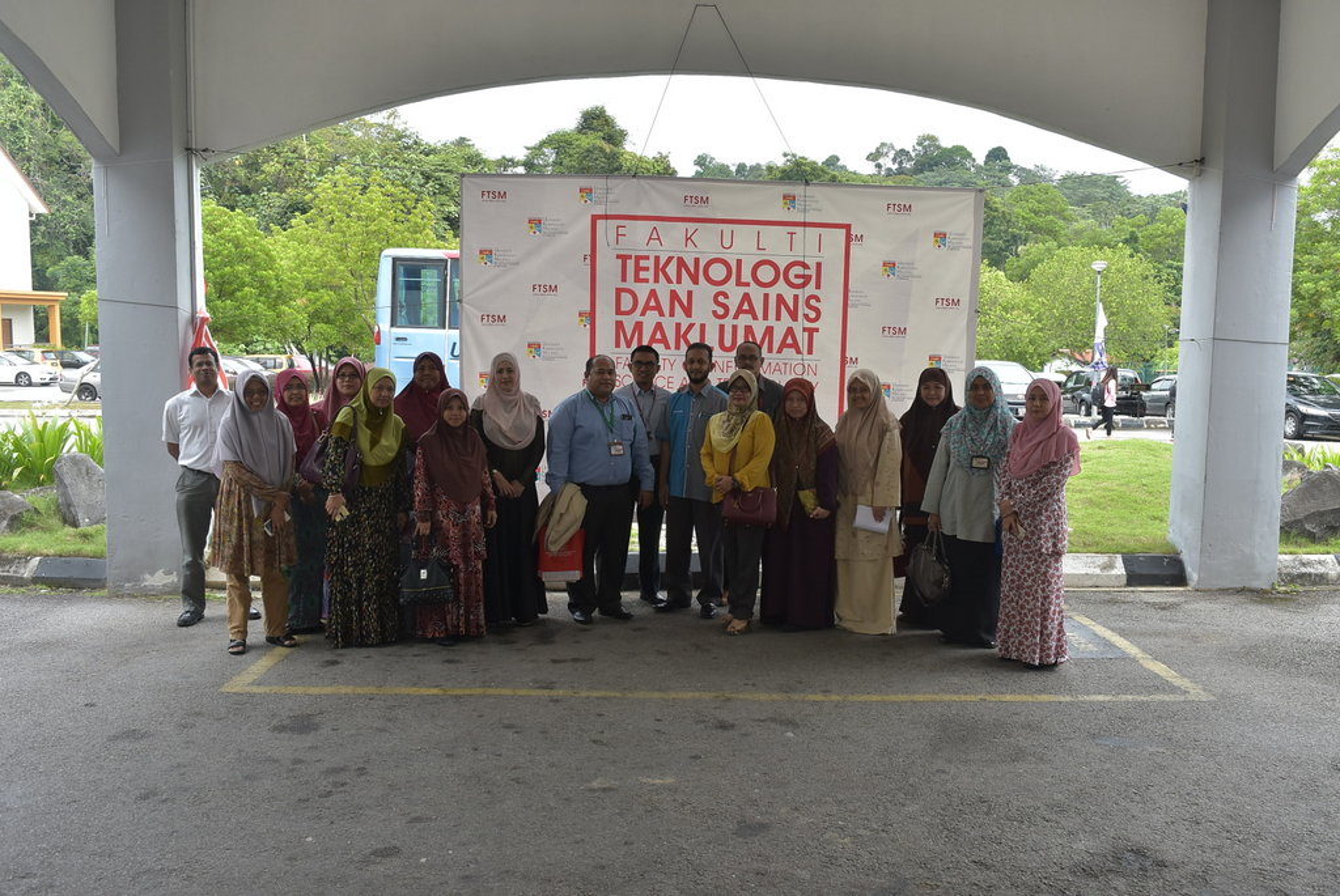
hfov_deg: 57.2
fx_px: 1230
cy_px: 448
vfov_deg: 40.1
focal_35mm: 33
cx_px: 670
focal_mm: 22
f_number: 6.3
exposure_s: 1/320
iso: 400
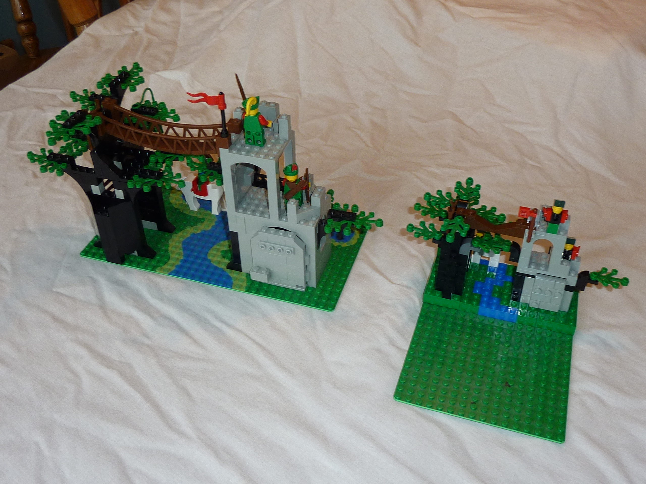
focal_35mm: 36
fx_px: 672
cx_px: 323
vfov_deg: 39.7
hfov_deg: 51.4
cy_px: 242
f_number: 3.3
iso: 100
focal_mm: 4.1
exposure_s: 1/30
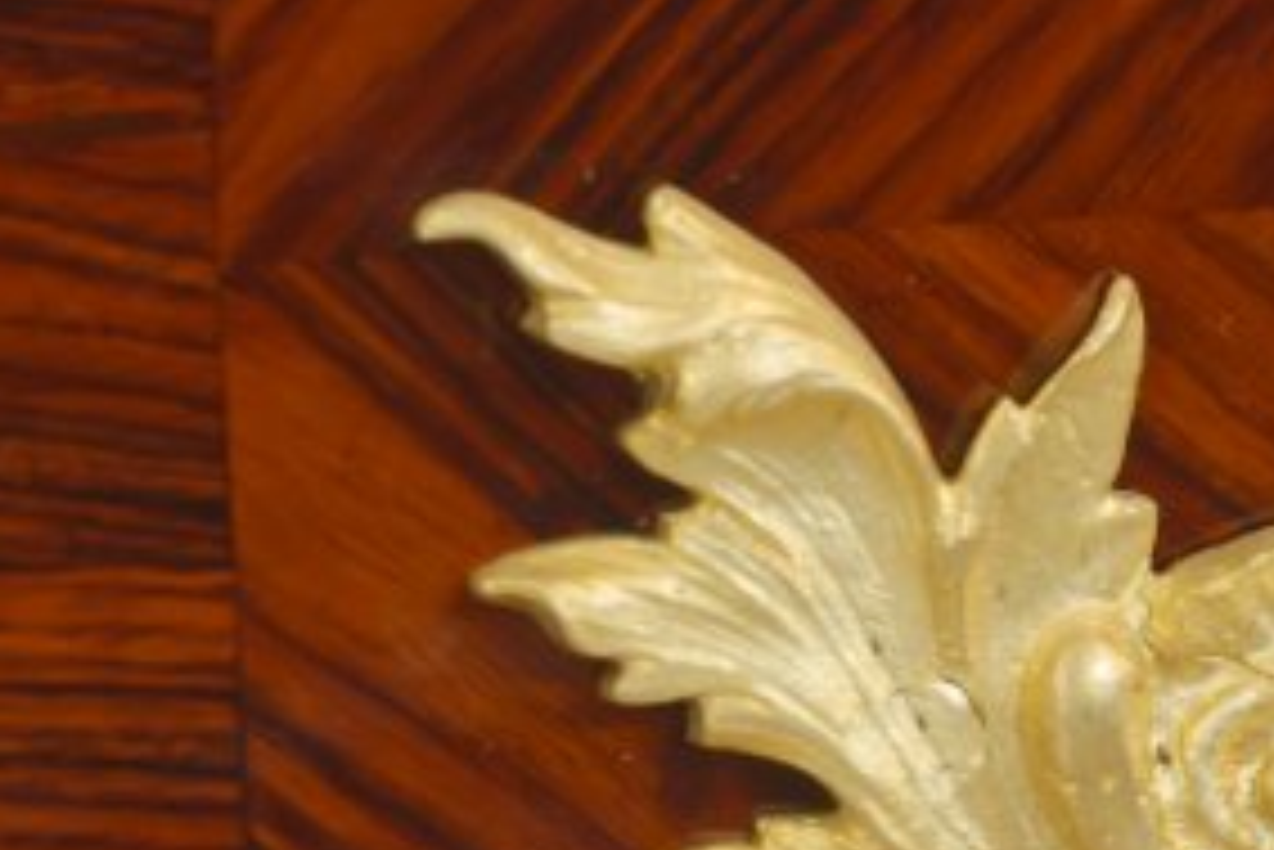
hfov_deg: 8.0
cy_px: 625
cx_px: 2300
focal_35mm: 250
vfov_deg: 5.5
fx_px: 8851
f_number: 7.1
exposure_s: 1/8
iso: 1600
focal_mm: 59
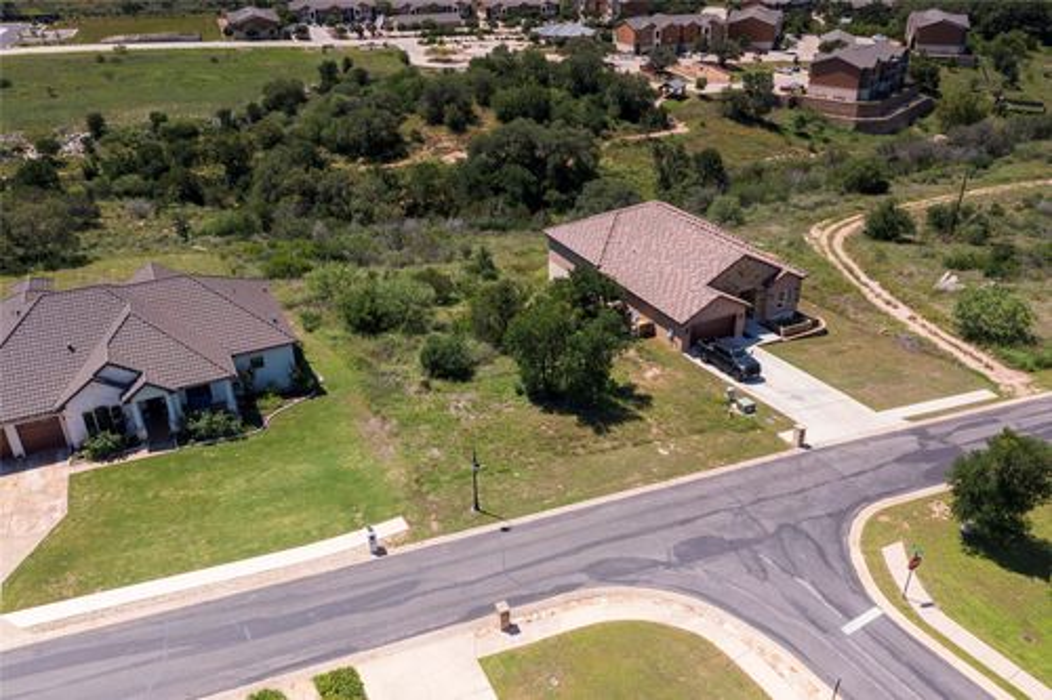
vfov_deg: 46.4
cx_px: 526
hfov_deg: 65.5
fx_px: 818
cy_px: 350
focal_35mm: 28
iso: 100
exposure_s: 1/100
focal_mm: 10.26
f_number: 5.6
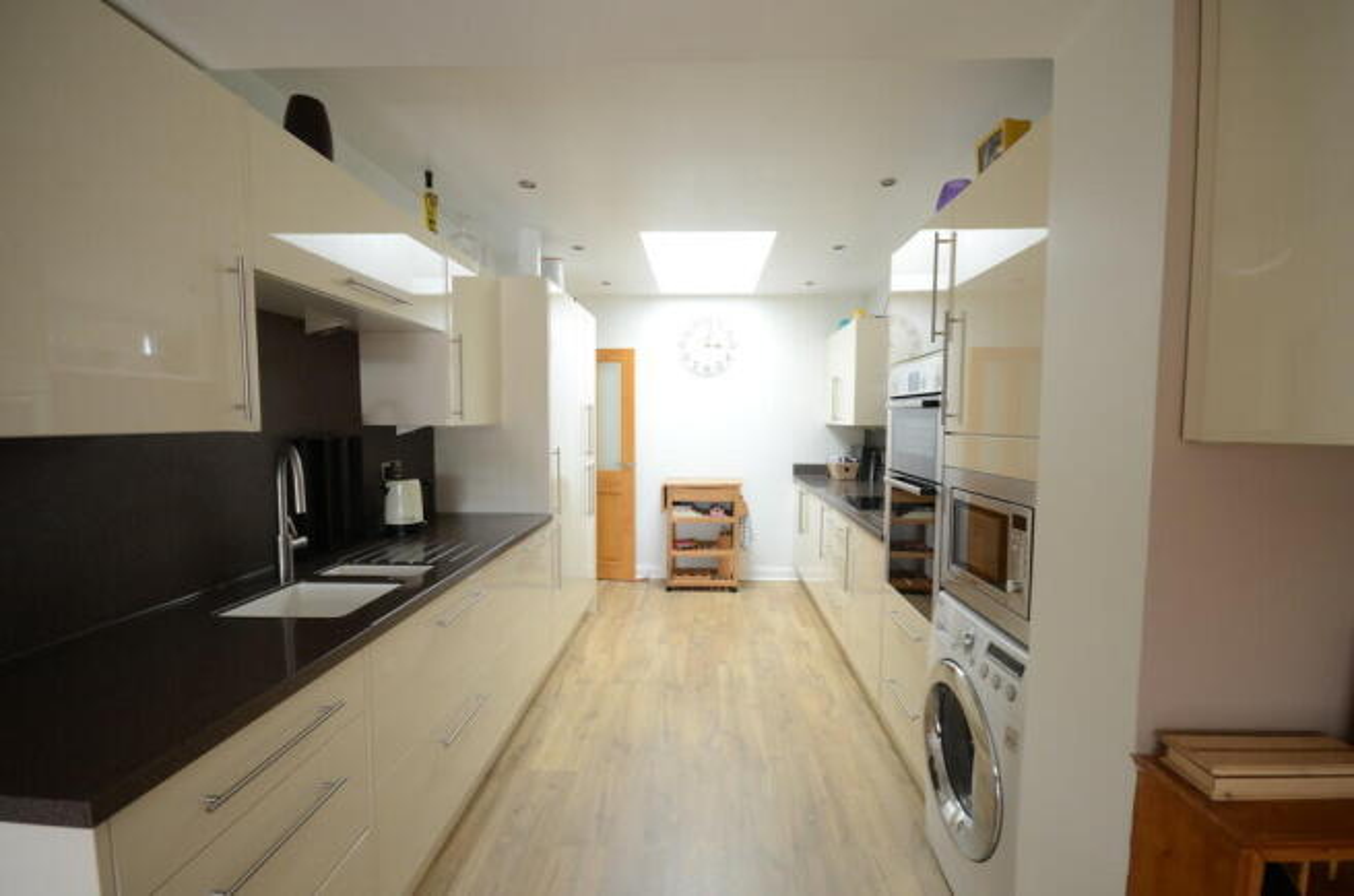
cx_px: 677
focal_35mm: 16
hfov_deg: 95.1
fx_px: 619
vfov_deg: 71.8
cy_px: 448
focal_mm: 11
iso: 400
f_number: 4.5
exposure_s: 1/30
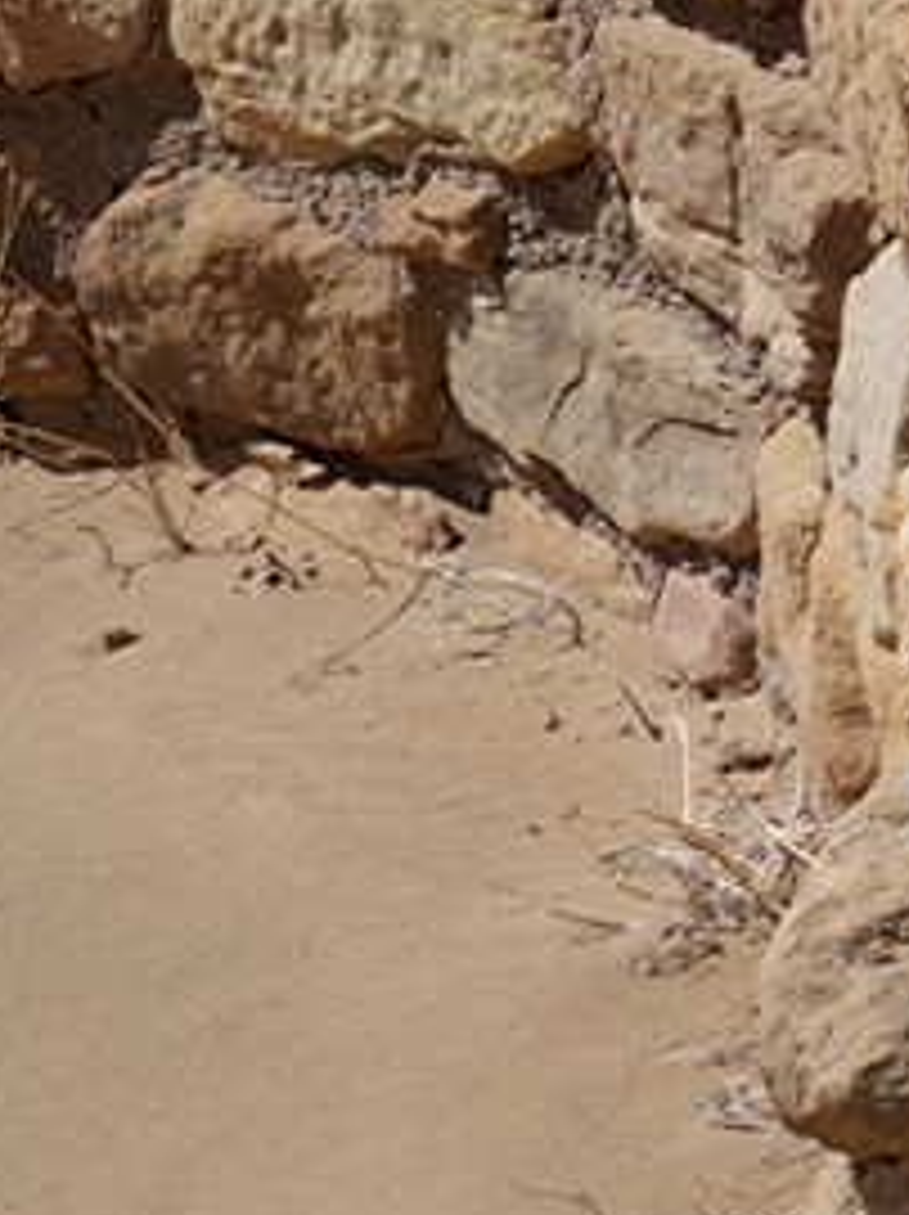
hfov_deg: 4.0
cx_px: 4468
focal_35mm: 328
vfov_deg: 5.8
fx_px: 11502
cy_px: -1764
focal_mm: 46
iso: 100
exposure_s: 1/100
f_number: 14
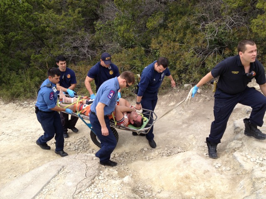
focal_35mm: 35
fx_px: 269
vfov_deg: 40.7
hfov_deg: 52.6
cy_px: 100
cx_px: 133
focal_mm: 4.28
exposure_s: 1/516
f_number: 2.4
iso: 50
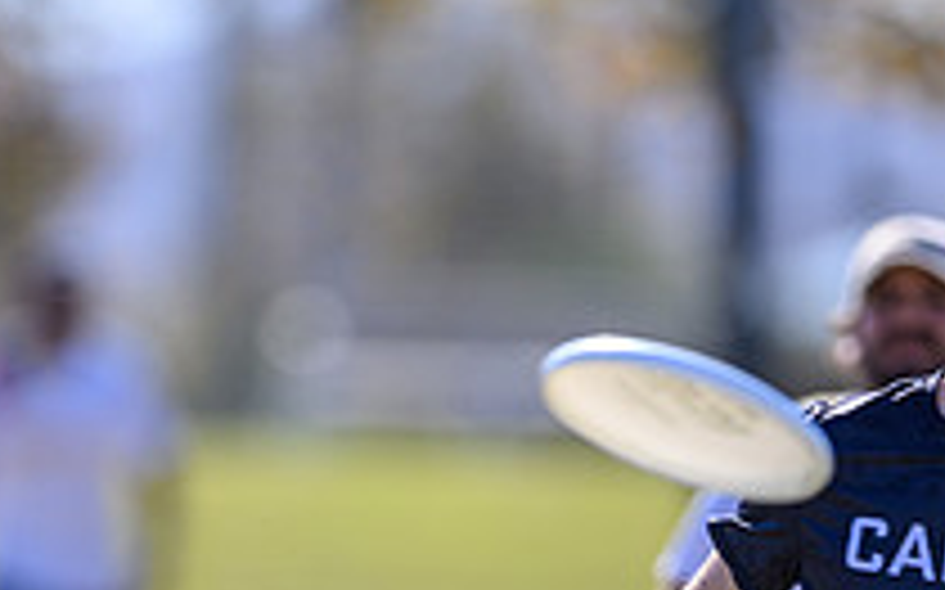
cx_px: 522
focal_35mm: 1128
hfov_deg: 1.9
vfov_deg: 1.2
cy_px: 705
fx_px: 29035
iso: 100
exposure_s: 1/800
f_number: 3.2
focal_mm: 400
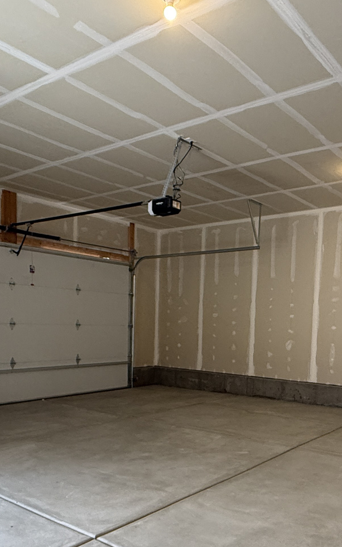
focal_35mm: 31
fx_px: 462
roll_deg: -1.8
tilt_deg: -4.9
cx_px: 223
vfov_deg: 59.9
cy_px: 360
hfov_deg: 40.2
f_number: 2.2
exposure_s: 1/99
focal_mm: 2.22
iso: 320
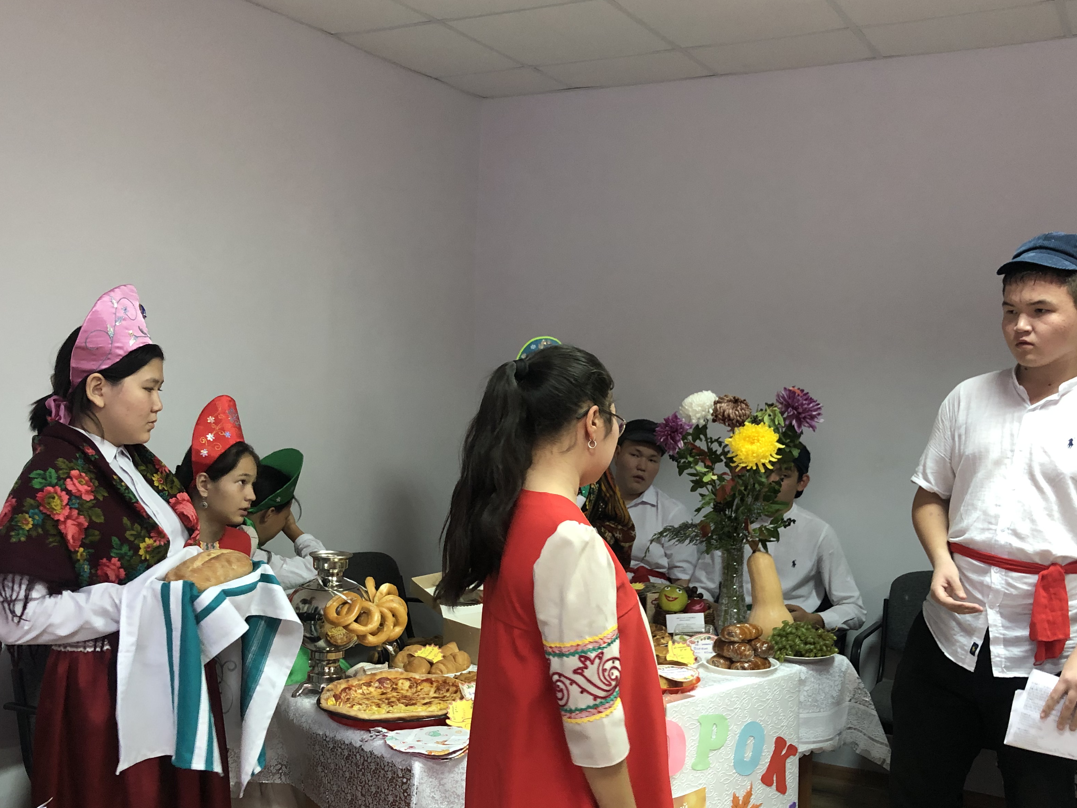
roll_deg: -2.3
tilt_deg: -4.0
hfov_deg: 51.3
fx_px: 1120
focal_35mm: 36
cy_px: 480
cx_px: 564
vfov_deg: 39.5
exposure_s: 1/17
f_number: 1.8
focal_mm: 3.99
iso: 80
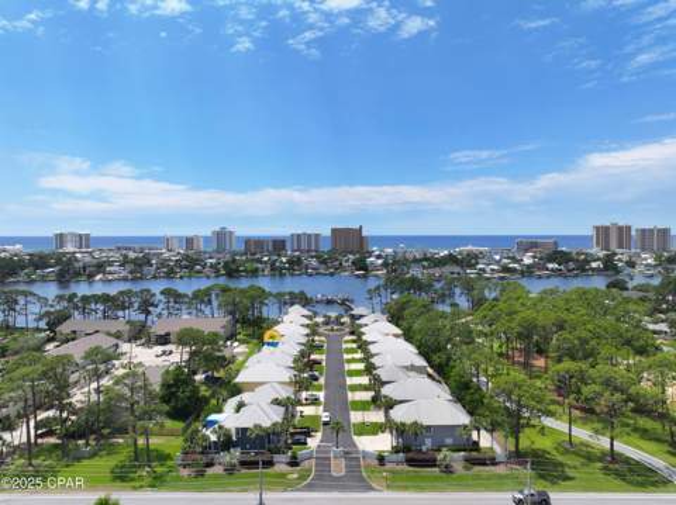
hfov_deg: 71.7
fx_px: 468
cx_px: 338
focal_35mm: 24
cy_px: 252
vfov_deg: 56.7
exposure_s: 1/1600
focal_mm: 12.29
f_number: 2.8
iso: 100
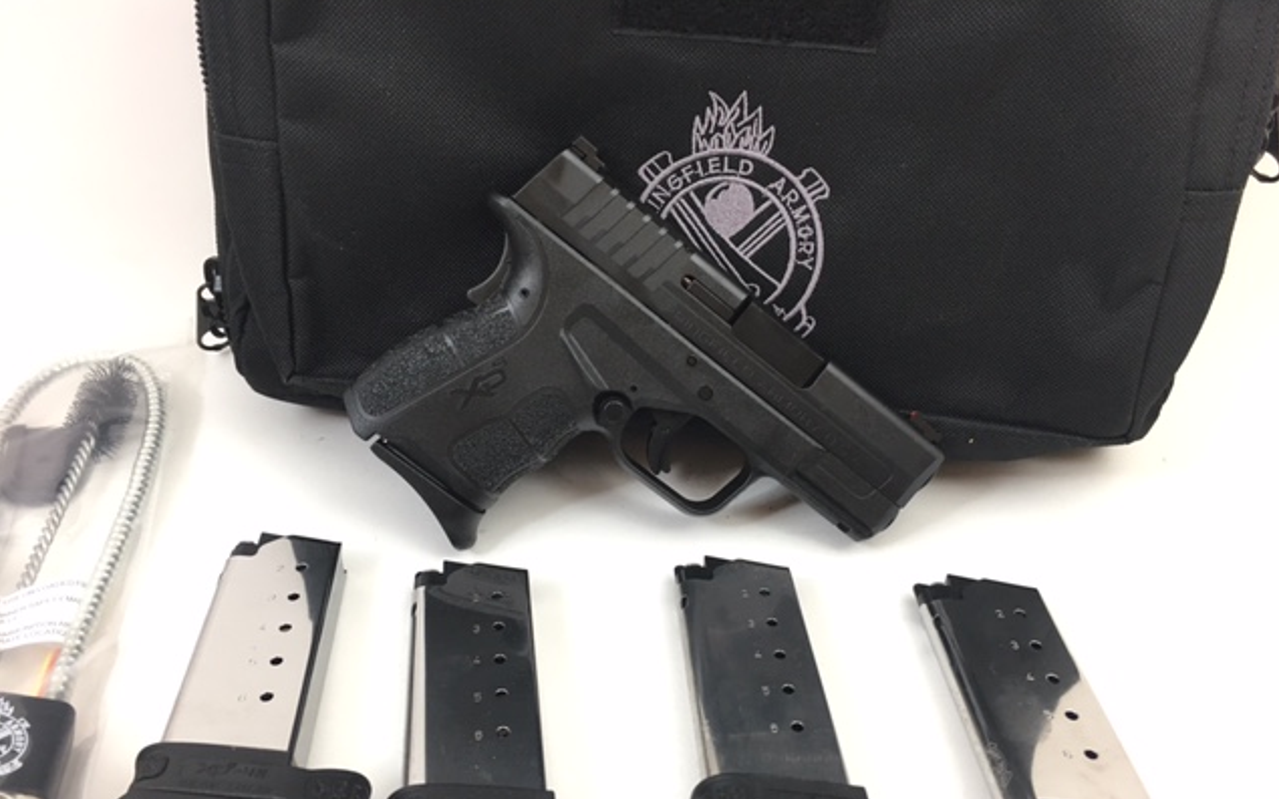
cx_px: 641
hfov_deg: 61.2
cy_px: 477
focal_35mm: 31
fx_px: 1081
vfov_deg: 40.4
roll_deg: -2.6
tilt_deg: -38.4
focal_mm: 4.15
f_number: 2.2
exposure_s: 1/30
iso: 100
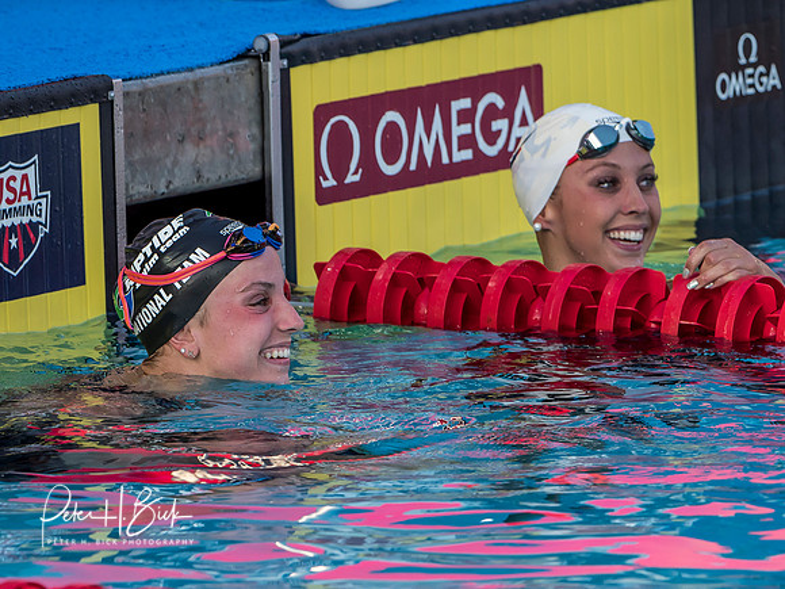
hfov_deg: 3.3
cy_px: 211
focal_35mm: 603
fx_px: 13672
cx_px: 288
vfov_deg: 2.5
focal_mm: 200
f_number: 4.5
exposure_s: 1/640
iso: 400
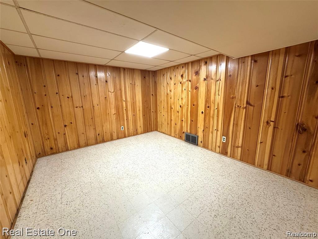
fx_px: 129
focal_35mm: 14
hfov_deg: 102.1
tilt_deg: -10.3
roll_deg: +1.3
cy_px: 120
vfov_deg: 85.7
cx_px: 159
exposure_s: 1/60
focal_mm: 2.22
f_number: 2.2
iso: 200
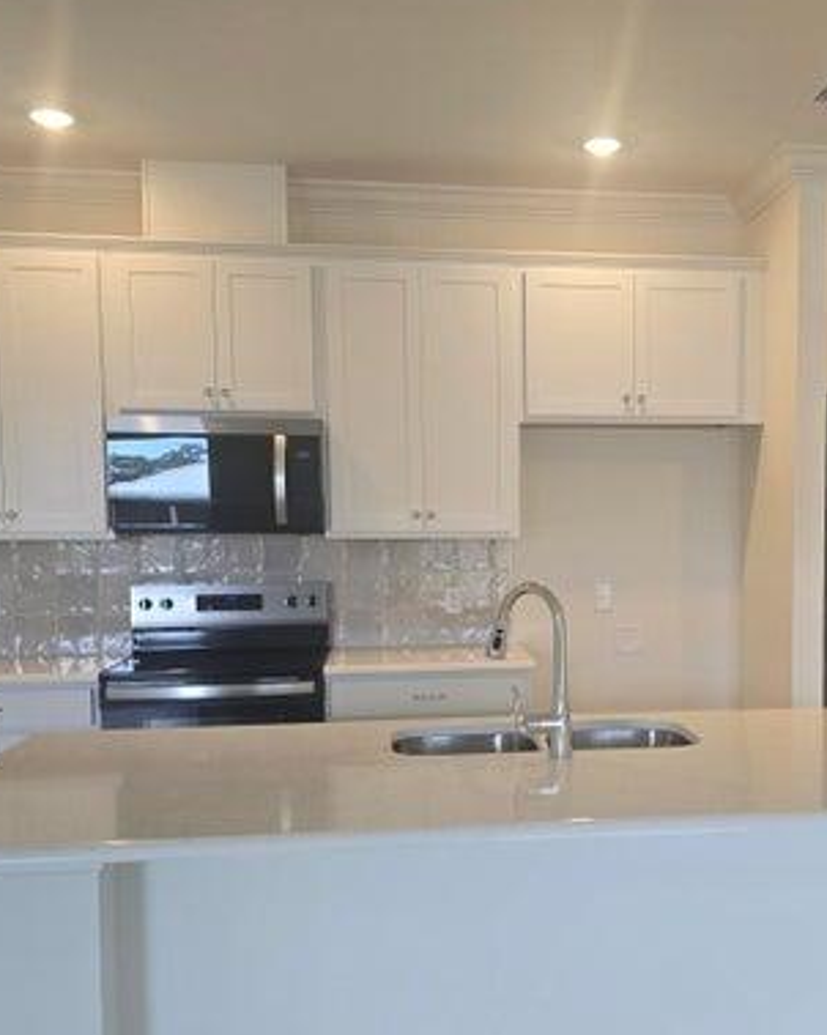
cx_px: 572
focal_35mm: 38
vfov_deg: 47.7
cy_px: 619
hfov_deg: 38.5
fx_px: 1164
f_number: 1.7
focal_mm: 6.3
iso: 125
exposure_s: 1/120
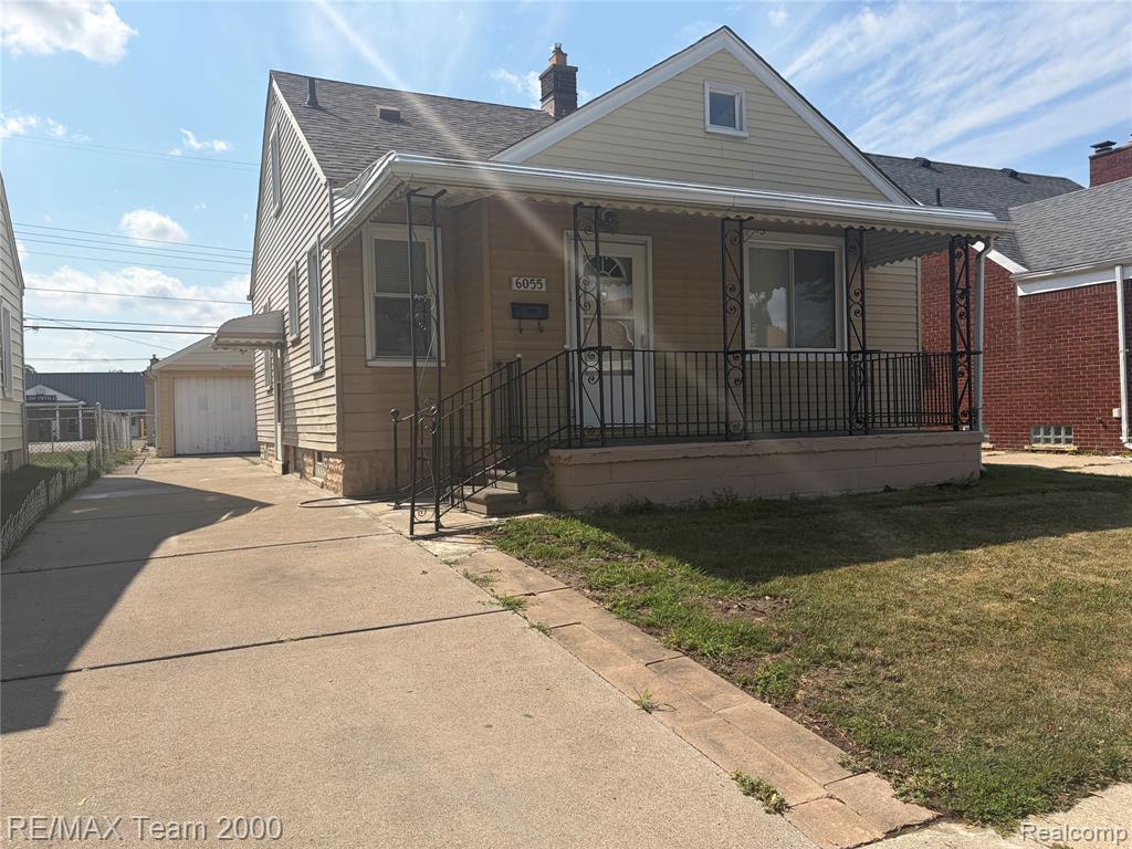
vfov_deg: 53.1
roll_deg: +1.9
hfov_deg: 67.3
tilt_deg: +0.1
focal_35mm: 26
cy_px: 424
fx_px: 850
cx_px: 566
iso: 50
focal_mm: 5.96
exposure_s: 1/4065
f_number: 1.6
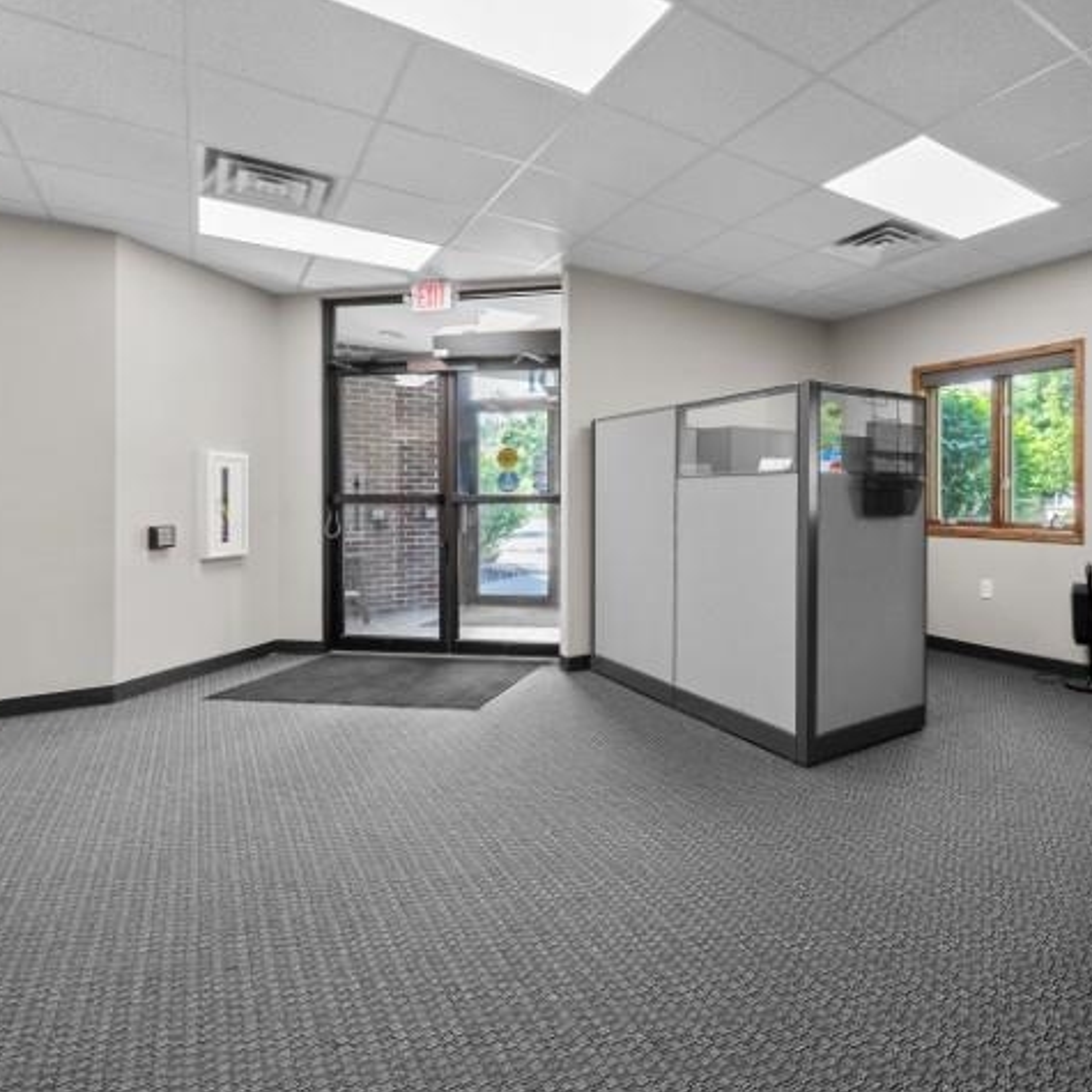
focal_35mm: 18
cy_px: 547
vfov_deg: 80.7
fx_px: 642
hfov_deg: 79.3
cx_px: 682
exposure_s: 1/25
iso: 400
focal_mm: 14
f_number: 6.3
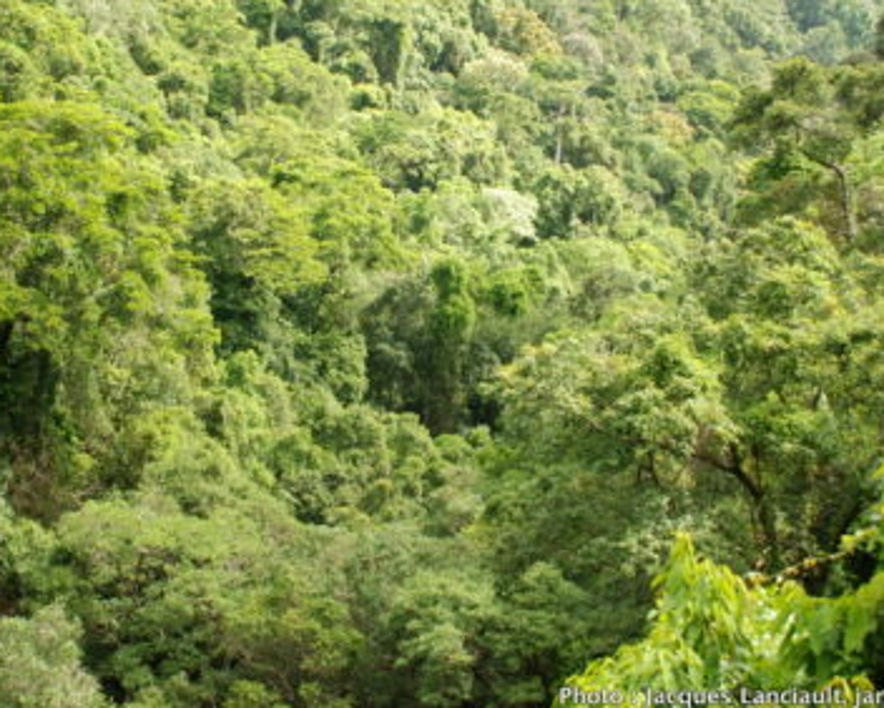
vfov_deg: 27.1
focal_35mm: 56
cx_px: 399
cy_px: 313
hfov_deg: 33.5
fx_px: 1466
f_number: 8
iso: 500
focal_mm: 28
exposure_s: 1/250
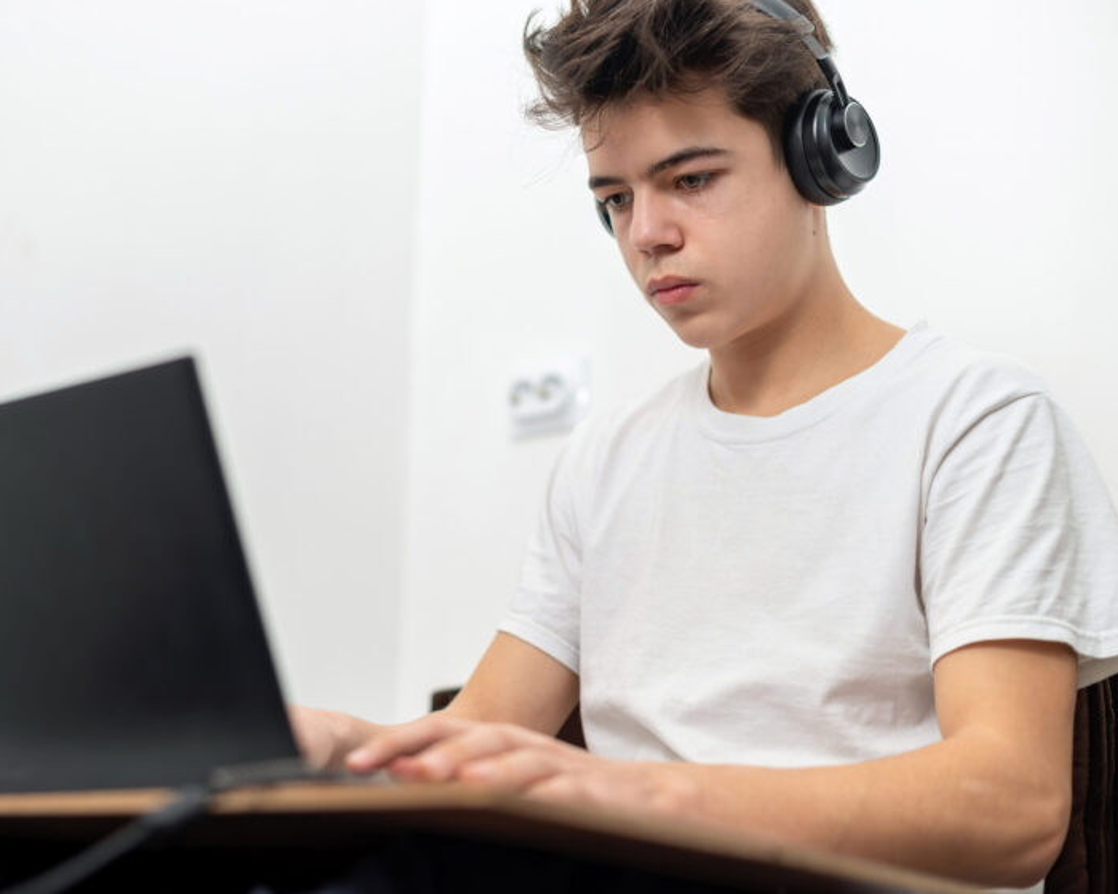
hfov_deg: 33.0
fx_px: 1886
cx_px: 470
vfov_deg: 26.7
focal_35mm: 57
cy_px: 446
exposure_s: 1/125
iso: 100
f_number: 2.2
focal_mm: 50
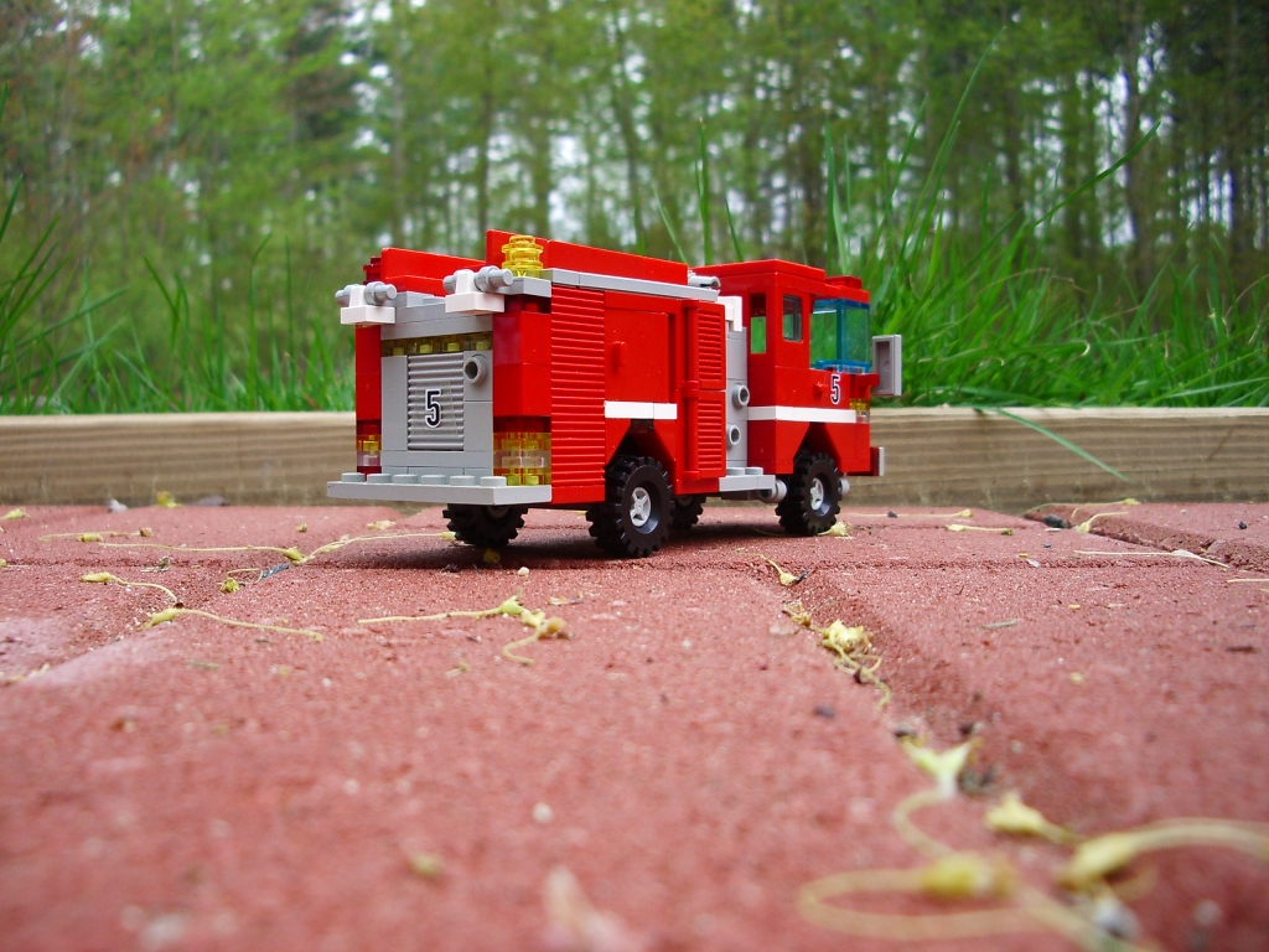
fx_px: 1283
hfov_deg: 52.6
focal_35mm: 35
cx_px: 634
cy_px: 476
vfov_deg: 40.7
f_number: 2.6
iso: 100
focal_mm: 5.8
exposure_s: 1/100
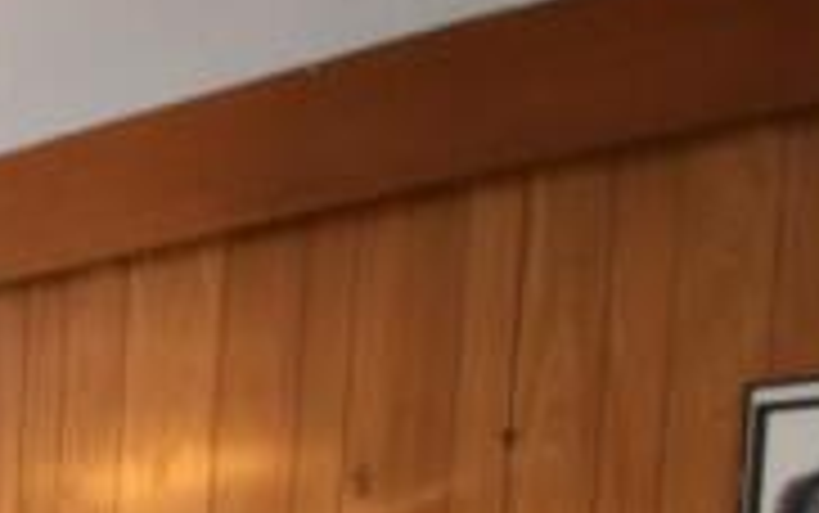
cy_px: 799
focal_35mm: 55
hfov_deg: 28.5
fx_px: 1228
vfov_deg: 19.9
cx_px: -308
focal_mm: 10
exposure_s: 1/15
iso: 1400
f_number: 5
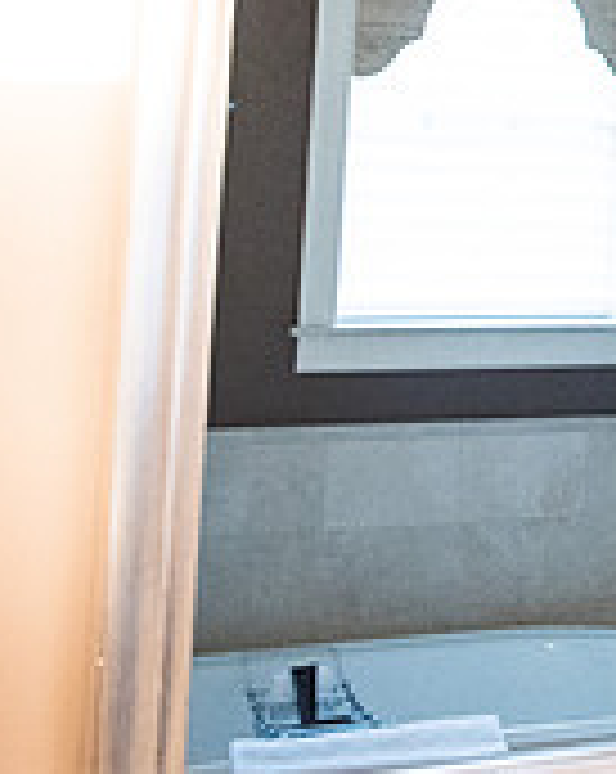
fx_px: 1759
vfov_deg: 23.4
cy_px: -53
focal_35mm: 77
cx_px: 1044
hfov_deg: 17.0
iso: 2000
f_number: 2.8
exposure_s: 1/500
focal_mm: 24
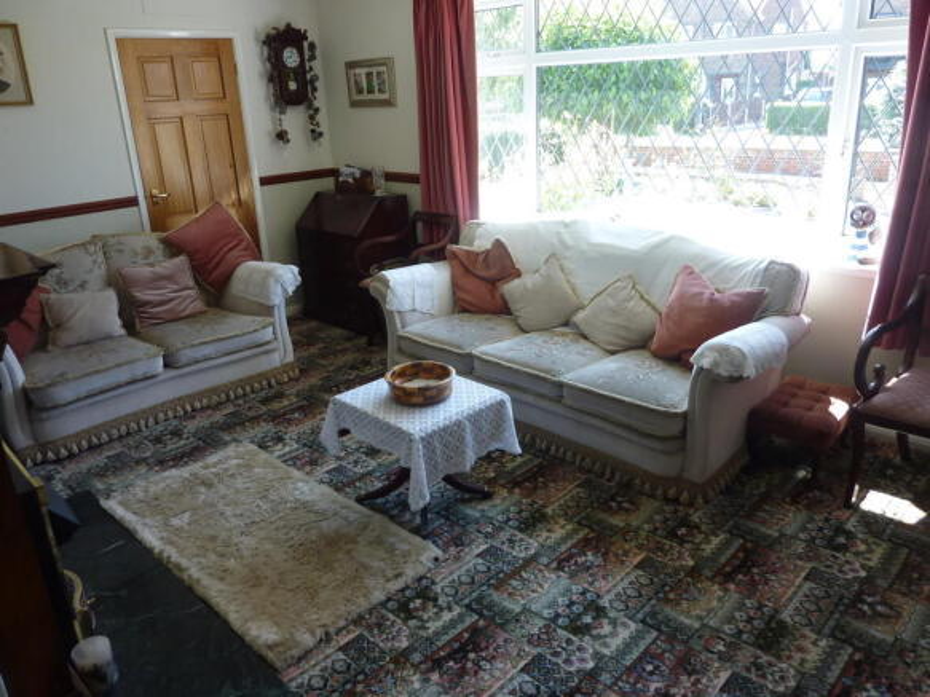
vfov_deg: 54.9
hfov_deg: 69.4
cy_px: 348
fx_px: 672
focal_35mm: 25
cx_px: 465
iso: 80
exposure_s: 1/30
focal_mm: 4.1
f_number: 3.3
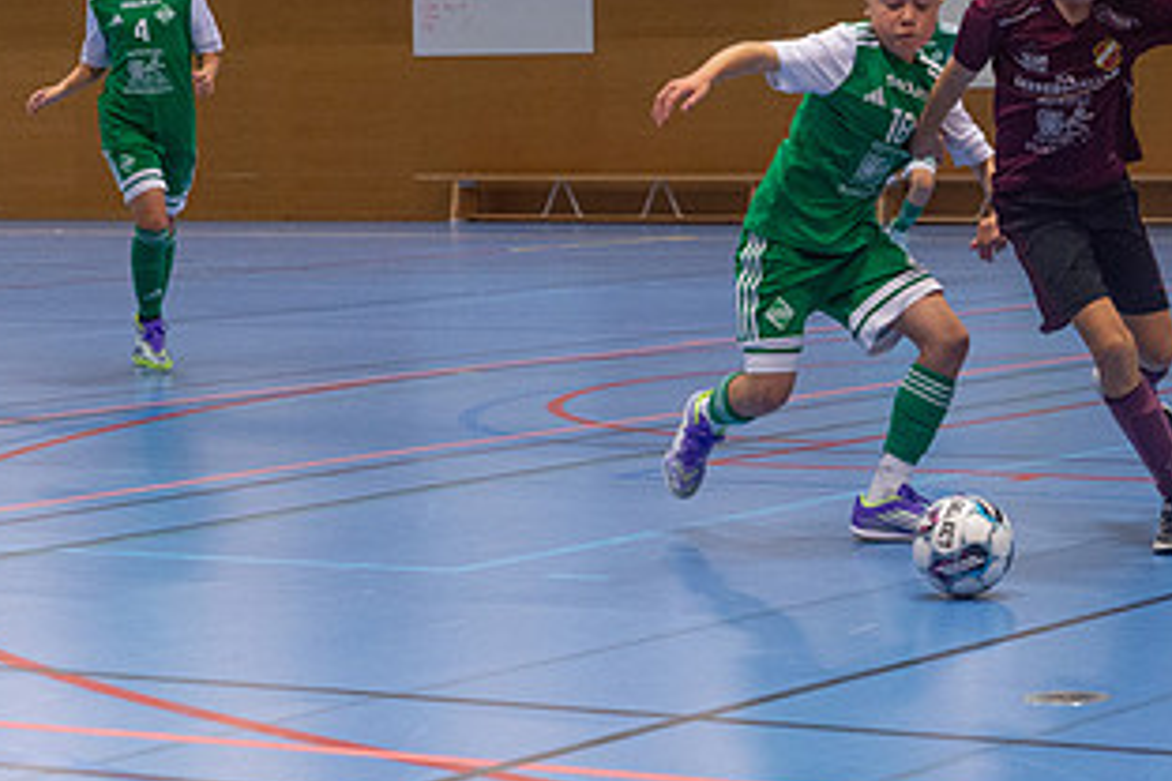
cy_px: 143
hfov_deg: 15.3
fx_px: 4330
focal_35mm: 133
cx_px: 1007
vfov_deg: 10.3
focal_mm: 70
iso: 2800
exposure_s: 1/400
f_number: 3.5
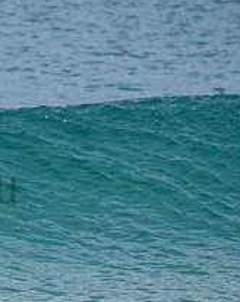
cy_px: 171
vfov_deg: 1.0
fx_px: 17686
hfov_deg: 0.8
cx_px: -139
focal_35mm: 1986
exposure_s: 1/2000
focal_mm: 500
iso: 450
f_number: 5.6
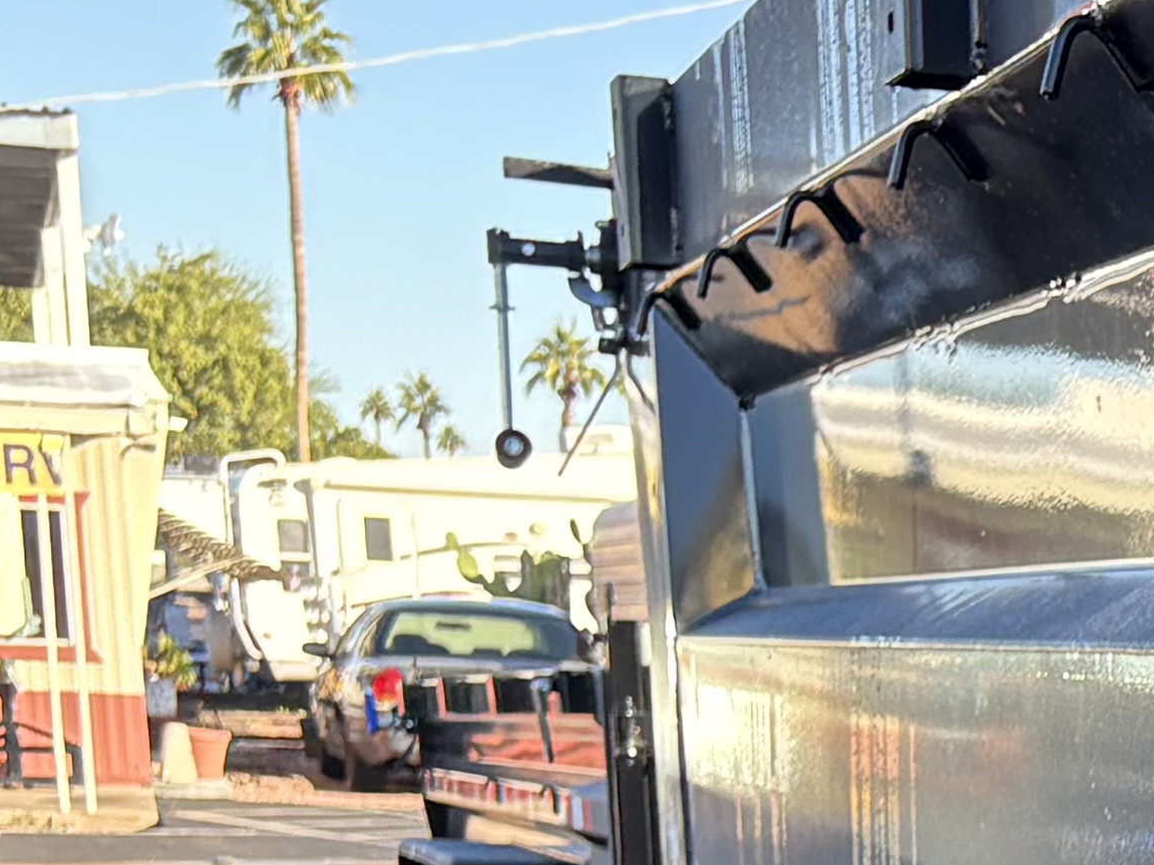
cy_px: 1543
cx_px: 2361
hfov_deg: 13.1
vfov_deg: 10.8
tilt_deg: -9.0
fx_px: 4300
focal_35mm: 129
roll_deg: -0.9
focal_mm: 5.96
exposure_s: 1/345
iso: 64
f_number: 1.6
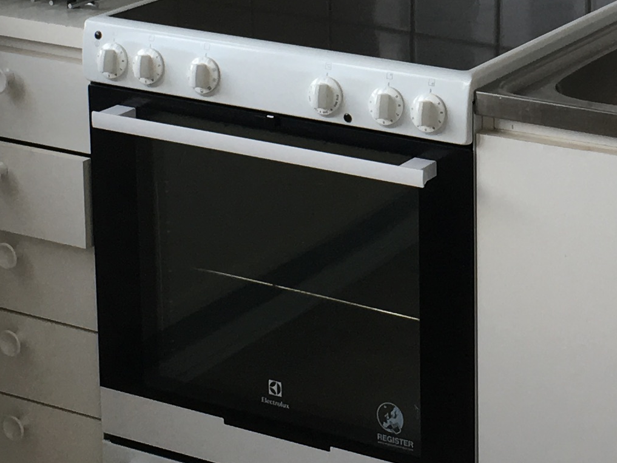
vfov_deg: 12.7
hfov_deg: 17.0
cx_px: 471
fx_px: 2050
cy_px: -49
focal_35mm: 115
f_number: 2.2
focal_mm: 4.15
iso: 32
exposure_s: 1/100
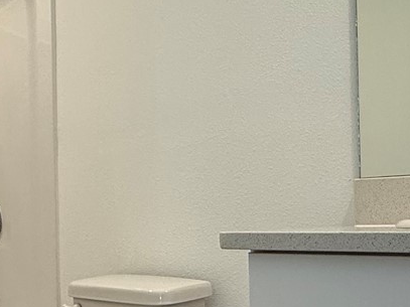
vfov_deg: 26.4
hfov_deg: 34.9
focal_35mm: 55
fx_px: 651
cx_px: 203
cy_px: 207
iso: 160
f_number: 2.2
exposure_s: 1/120
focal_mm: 2.22
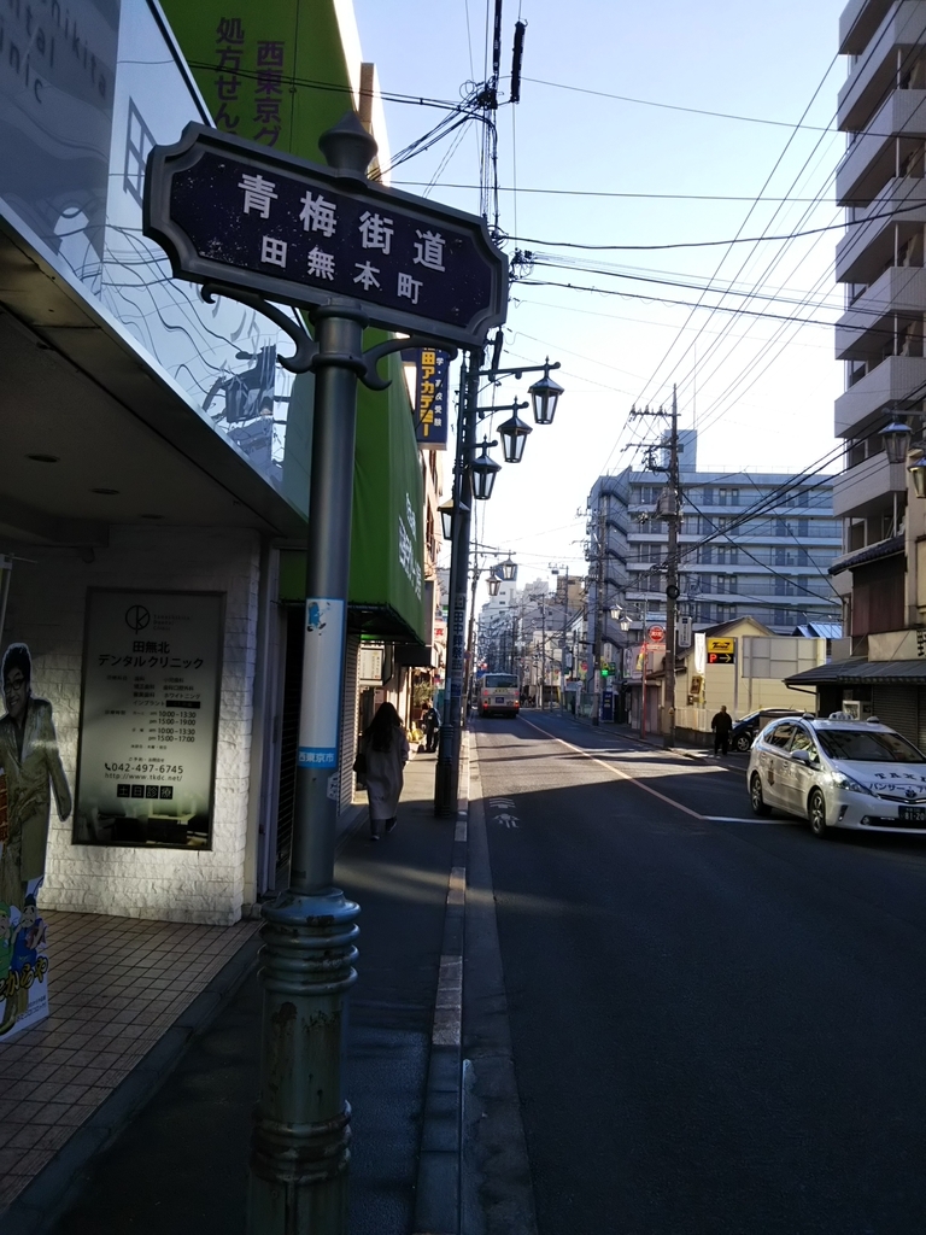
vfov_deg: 60.0
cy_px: 618
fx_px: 1070
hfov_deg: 46.8
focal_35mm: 30
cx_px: 463
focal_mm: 4
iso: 20
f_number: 2.2
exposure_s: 1/484
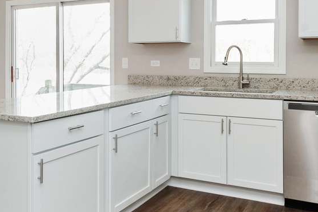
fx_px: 362
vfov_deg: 31.9
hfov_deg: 47.4
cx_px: 148
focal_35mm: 41
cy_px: 49
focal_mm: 14
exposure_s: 1/20
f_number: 8
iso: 200
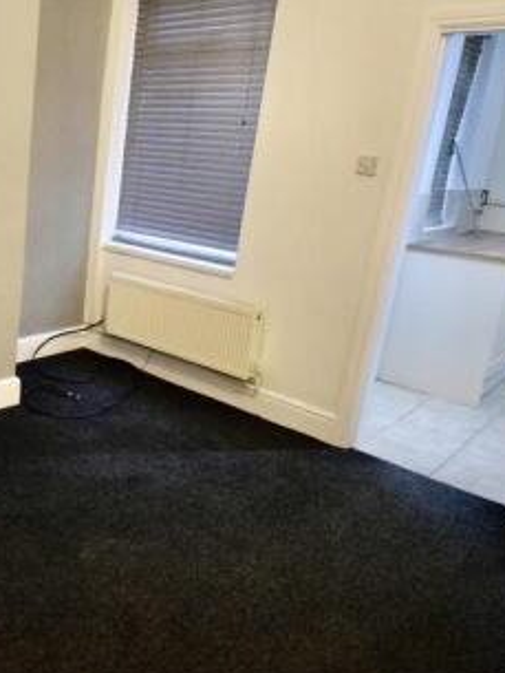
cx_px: -12
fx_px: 603
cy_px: 303
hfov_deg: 39.5
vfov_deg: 58.2
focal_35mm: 31
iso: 4500
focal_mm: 10
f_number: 4.5
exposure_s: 1/60
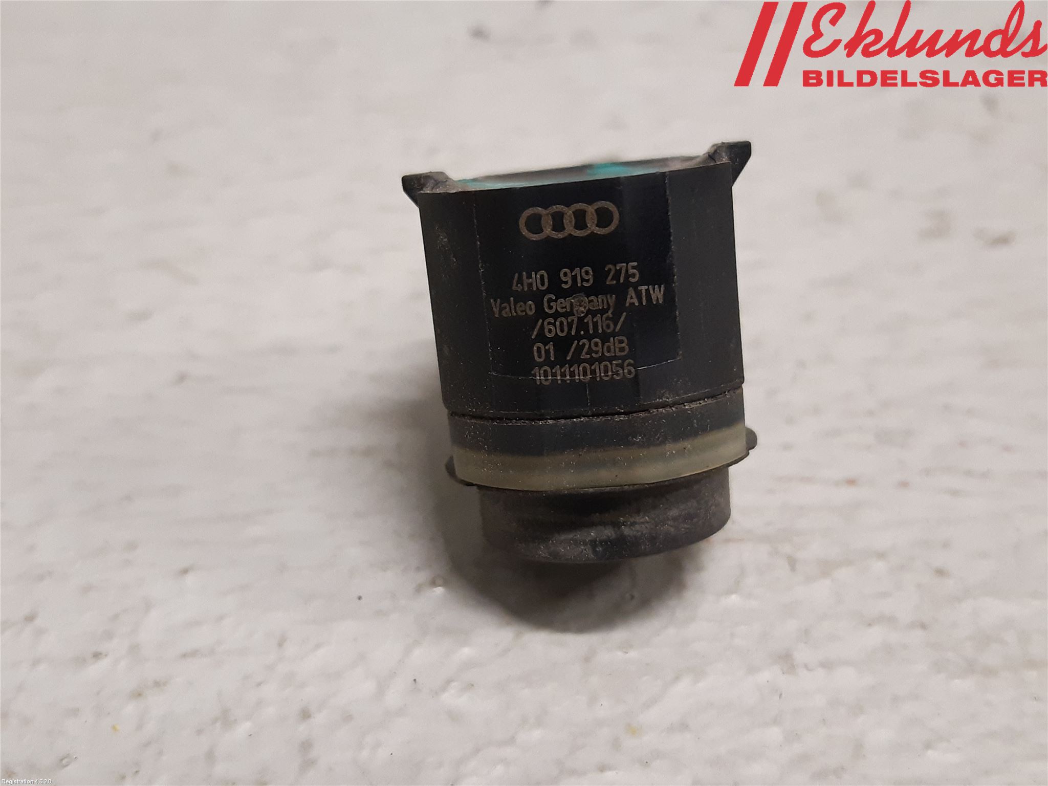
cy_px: 393
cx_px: 524
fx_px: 787
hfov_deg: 67.3
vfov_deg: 53.1
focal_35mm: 26
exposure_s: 1/50
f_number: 1.7
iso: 250
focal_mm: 3.93
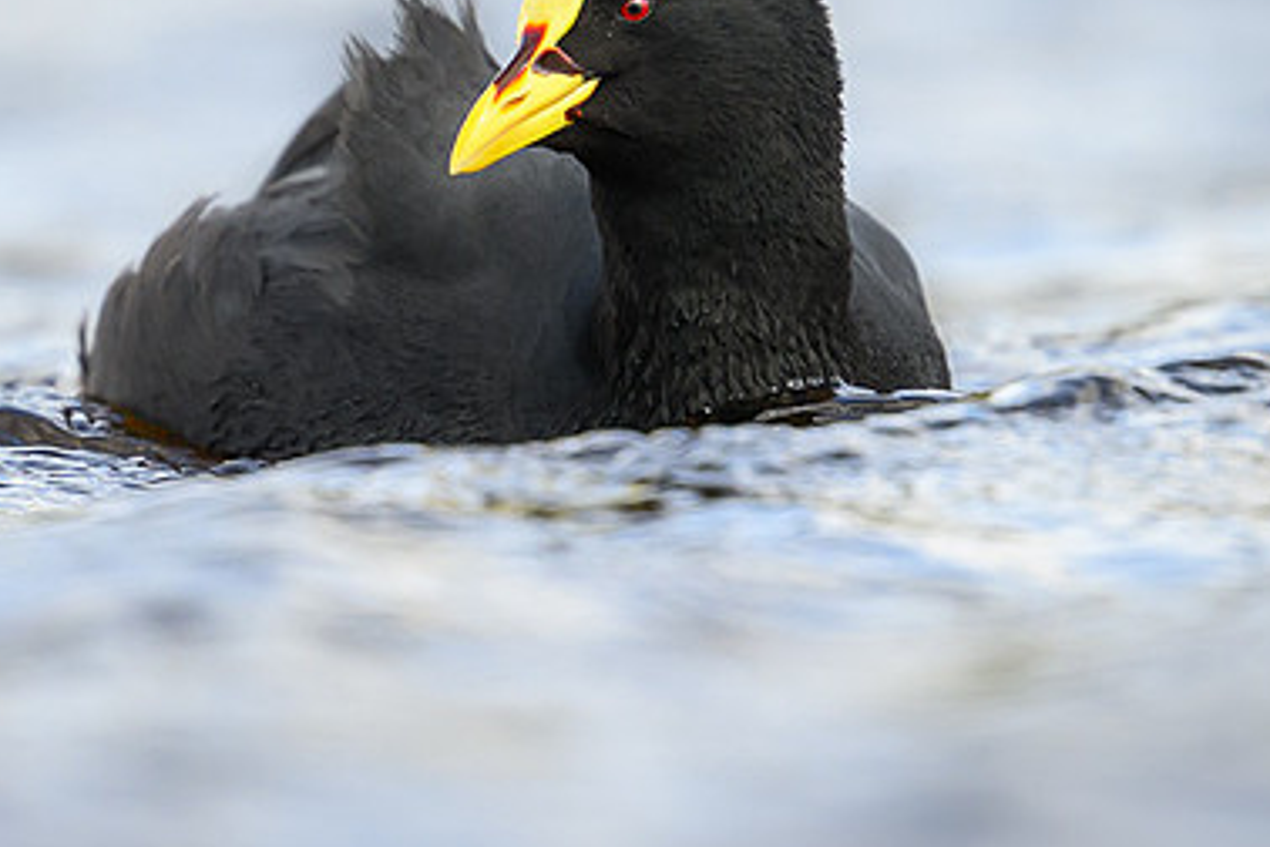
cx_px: 797
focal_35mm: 1814
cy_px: 42
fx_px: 63989
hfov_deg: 1.1
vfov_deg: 0.8
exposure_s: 1/3200
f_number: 4
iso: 800
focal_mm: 560
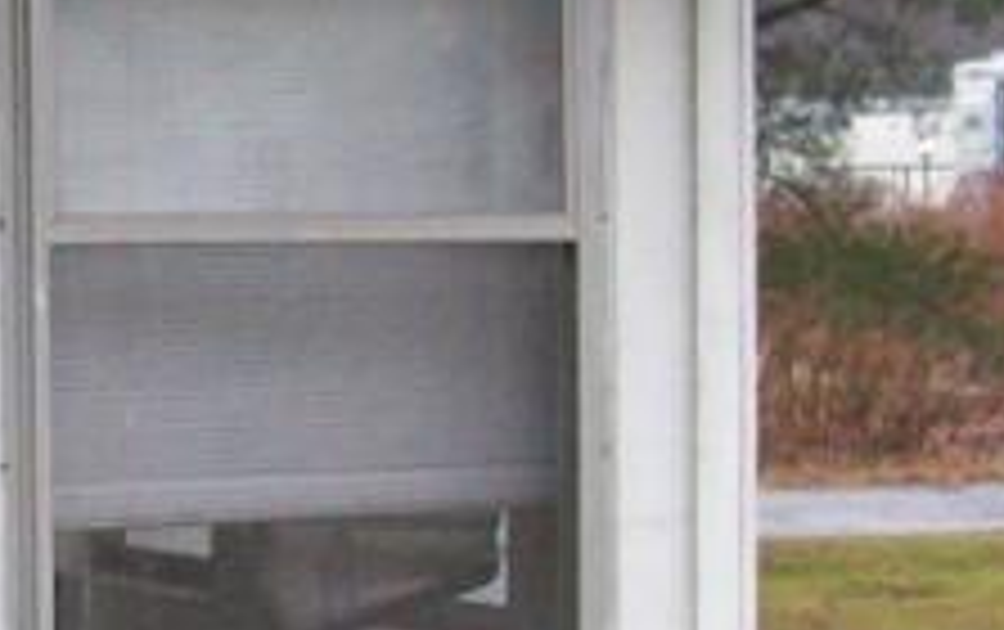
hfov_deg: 11.4
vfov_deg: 7.5
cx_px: -522
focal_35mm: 175
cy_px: 428
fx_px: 4794
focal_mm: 6
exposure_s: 1/144
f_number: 2.7
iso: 200
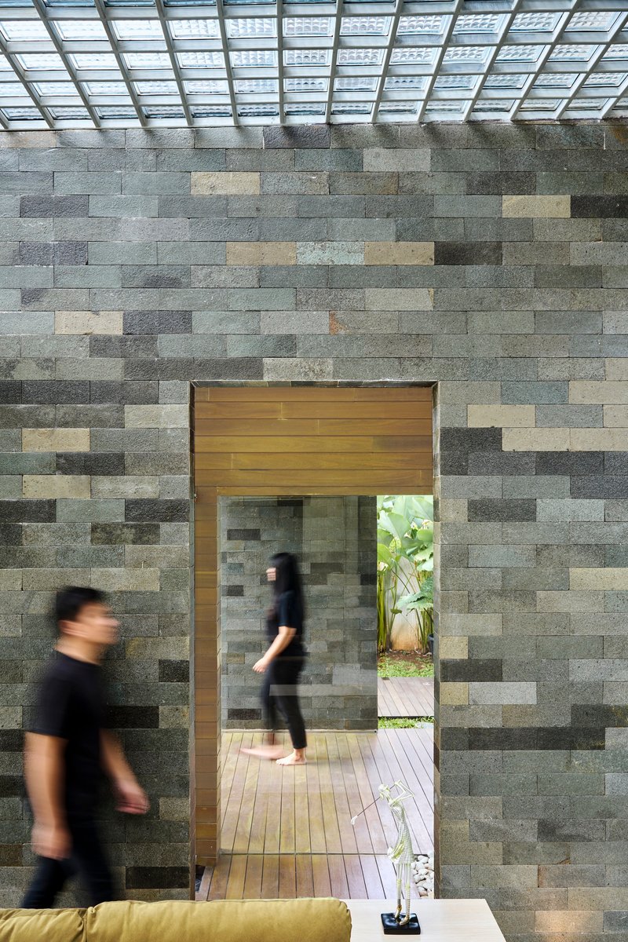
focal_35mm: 31
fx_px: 811
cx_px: 314
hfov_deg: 42.3
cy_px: 471
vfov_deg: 60.3
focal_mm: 31
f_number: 8
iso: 64
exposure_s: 1/10
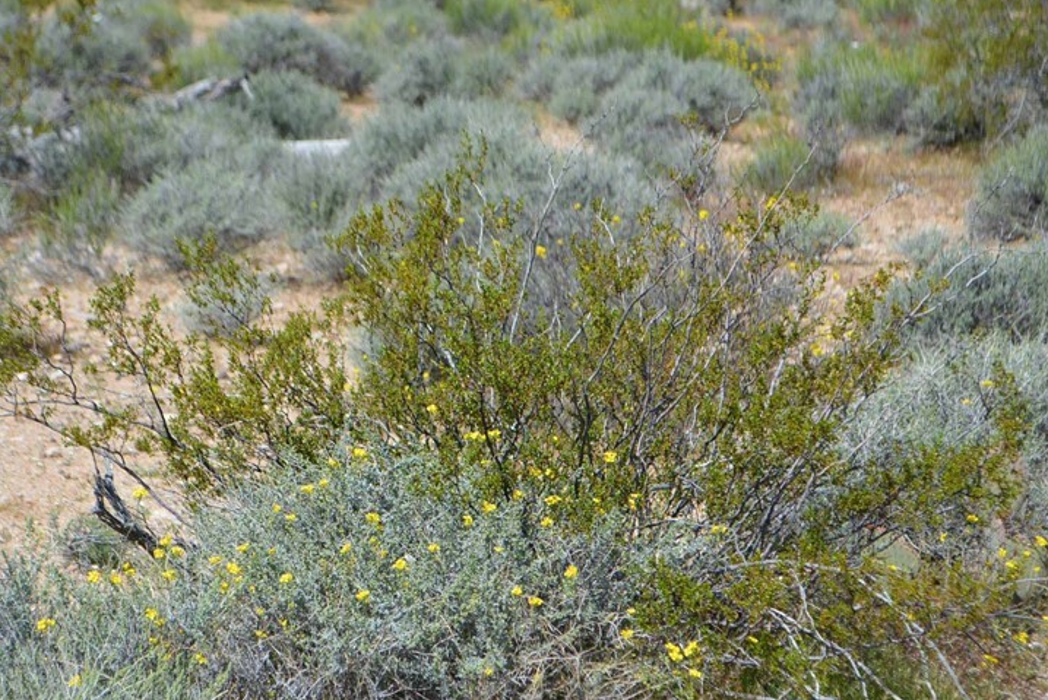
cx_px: 463
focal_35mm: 125
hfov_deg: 16.4
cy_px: 507
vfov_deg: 11.0
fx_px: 3634
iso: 400
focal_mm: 55
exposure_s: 1/1600
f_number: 6.3
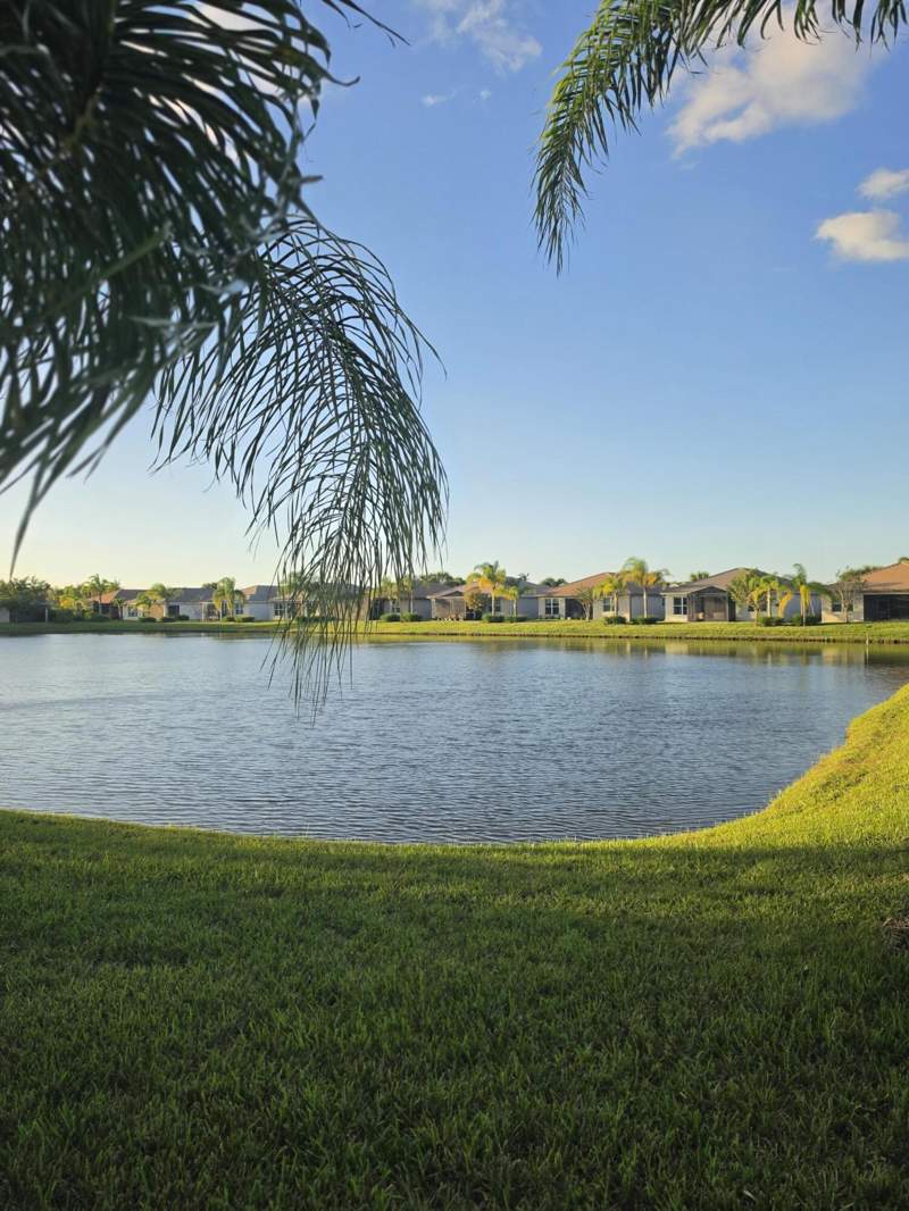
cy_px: 606
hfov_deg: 58.9
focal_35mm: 23
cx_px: 454
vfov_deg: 73.9
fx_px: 805
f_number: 1.4
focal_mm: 6.5
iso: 64
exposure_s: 1/2222
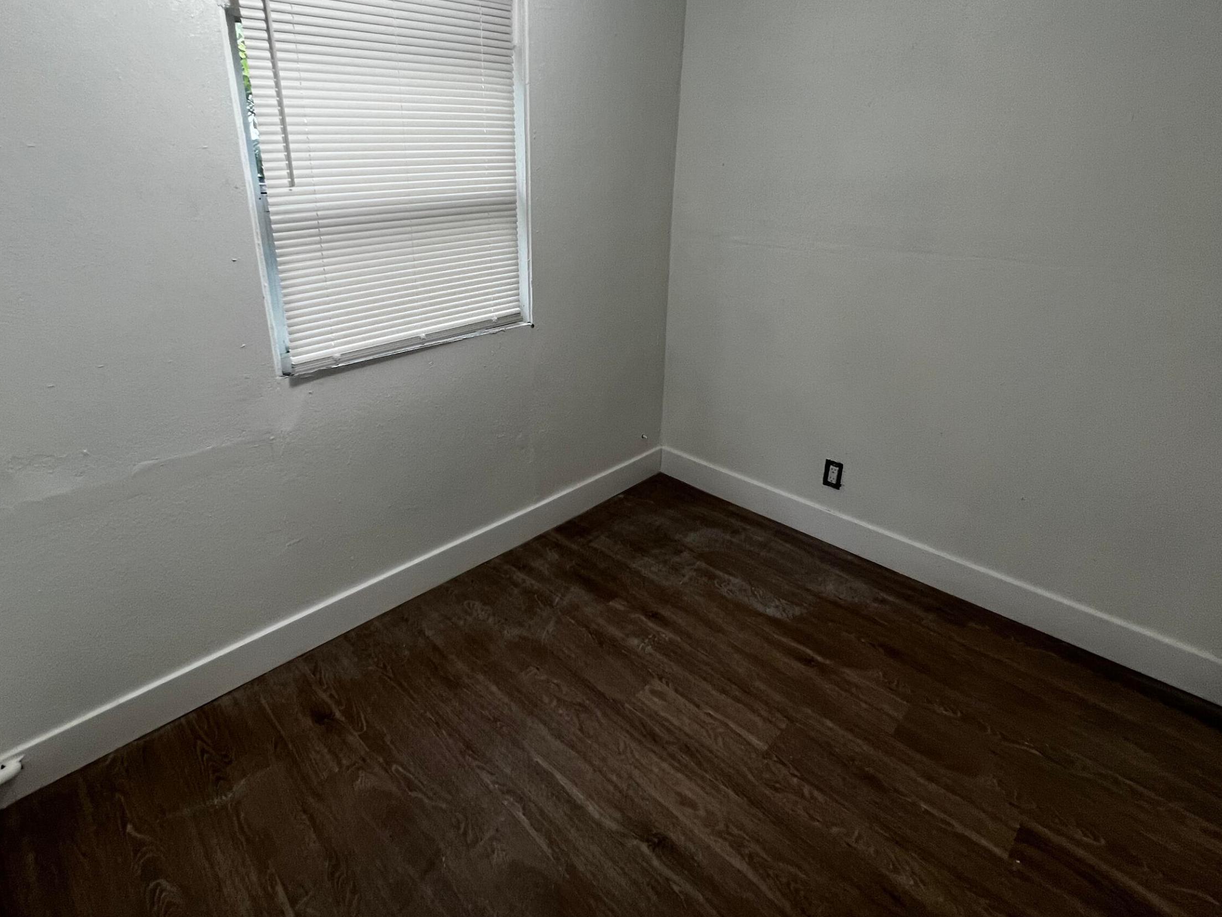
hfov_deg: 90.8
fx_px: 600
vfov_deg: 74.1
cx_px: 563
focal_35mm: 17
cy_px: 378
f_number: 1.8
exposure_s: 1/120
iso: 125
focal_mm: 1.57
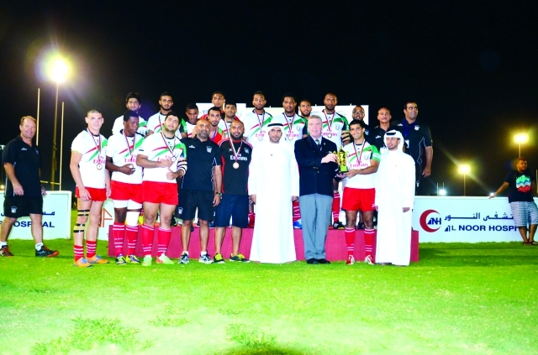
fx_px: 469
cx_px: 269
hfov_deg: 59.6
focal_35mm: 32
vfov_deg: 41.5
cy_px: 178
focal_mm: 21
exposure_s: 1/60
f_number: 3.8
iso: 800
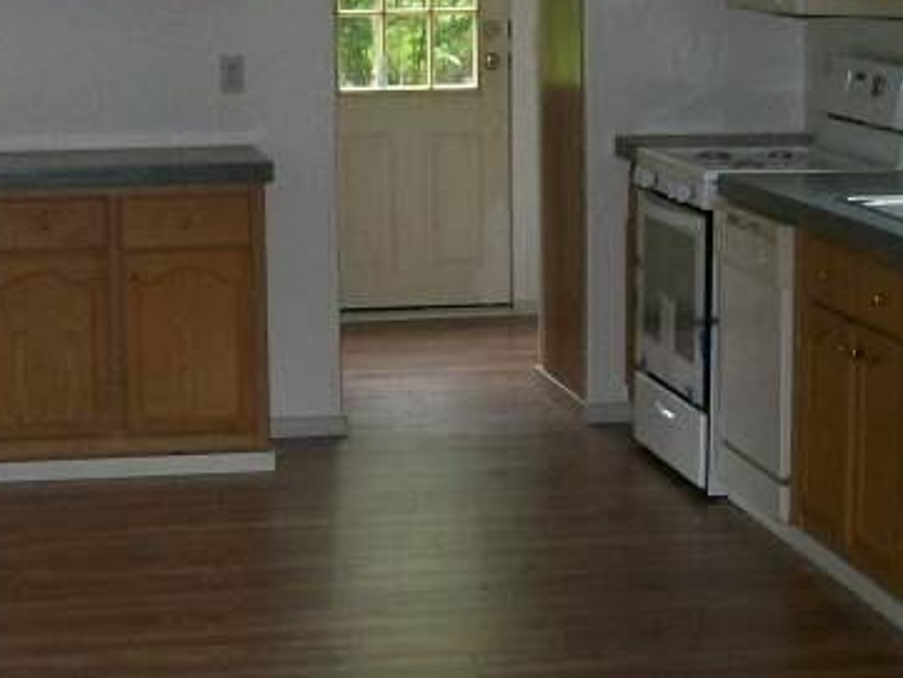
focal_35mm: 102
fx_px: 2662
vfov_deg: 14.5
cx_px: 408
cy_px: 410
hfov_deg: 19.2
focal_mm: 6
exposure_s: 1/64
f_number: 2.7
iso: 140
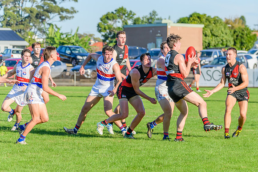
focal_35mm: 213
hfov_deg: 9.7
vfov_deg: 6.5
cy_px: 108
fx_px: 1523
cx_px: 181
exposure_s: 1/2000
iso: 800
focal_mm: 150
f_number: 6.3
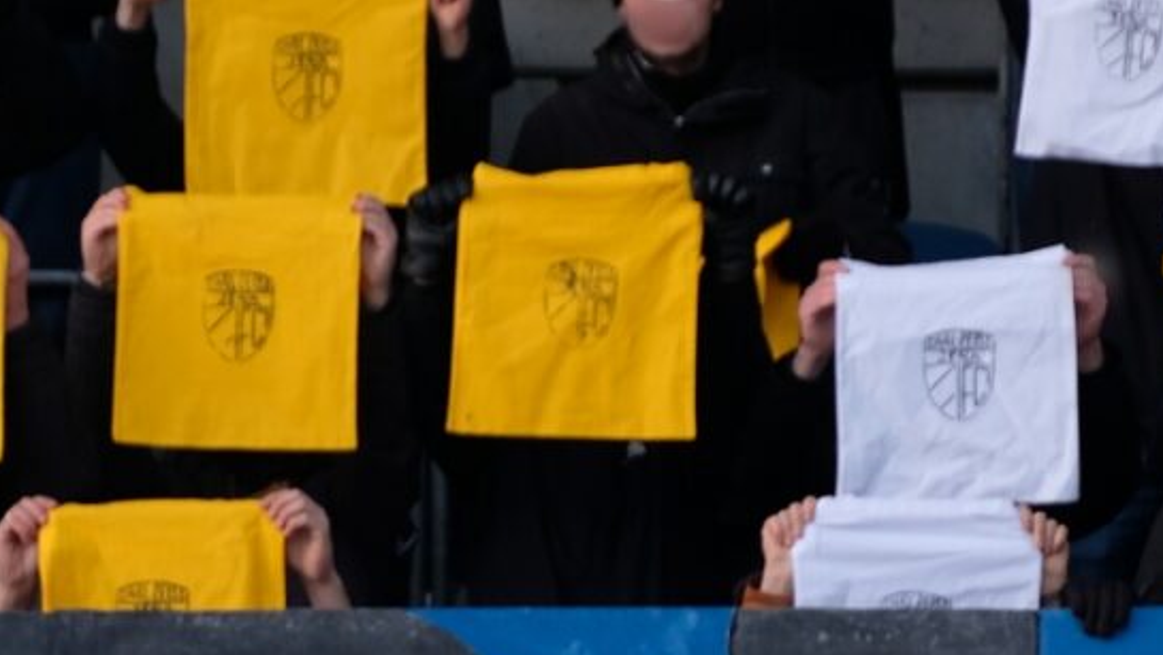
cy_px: 1134
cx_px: 474
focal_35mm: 633
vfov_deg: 1.9
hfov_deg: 3.4
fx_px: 19527
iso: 500
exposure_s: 1/60
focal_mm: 137.2
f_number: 5.6
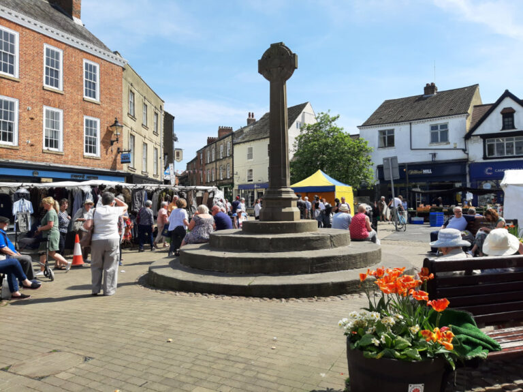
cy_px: 196
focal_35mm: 26
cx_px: 262
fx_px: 393
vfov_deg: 53.0
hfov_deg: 67.3
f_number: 1.7
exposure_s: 1/1263
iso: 40
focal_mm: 3.9
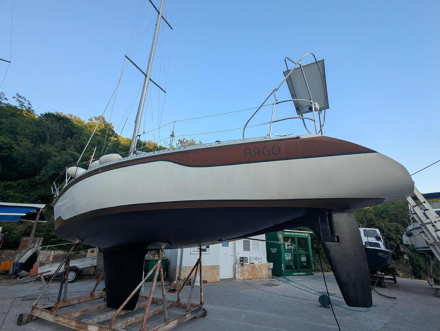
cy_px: 166
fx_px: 204
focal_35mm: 16
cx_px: 220
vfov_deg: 78.3
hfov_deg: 94.4
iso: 51
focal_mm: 2.35
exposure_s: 1/360
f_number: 2.2
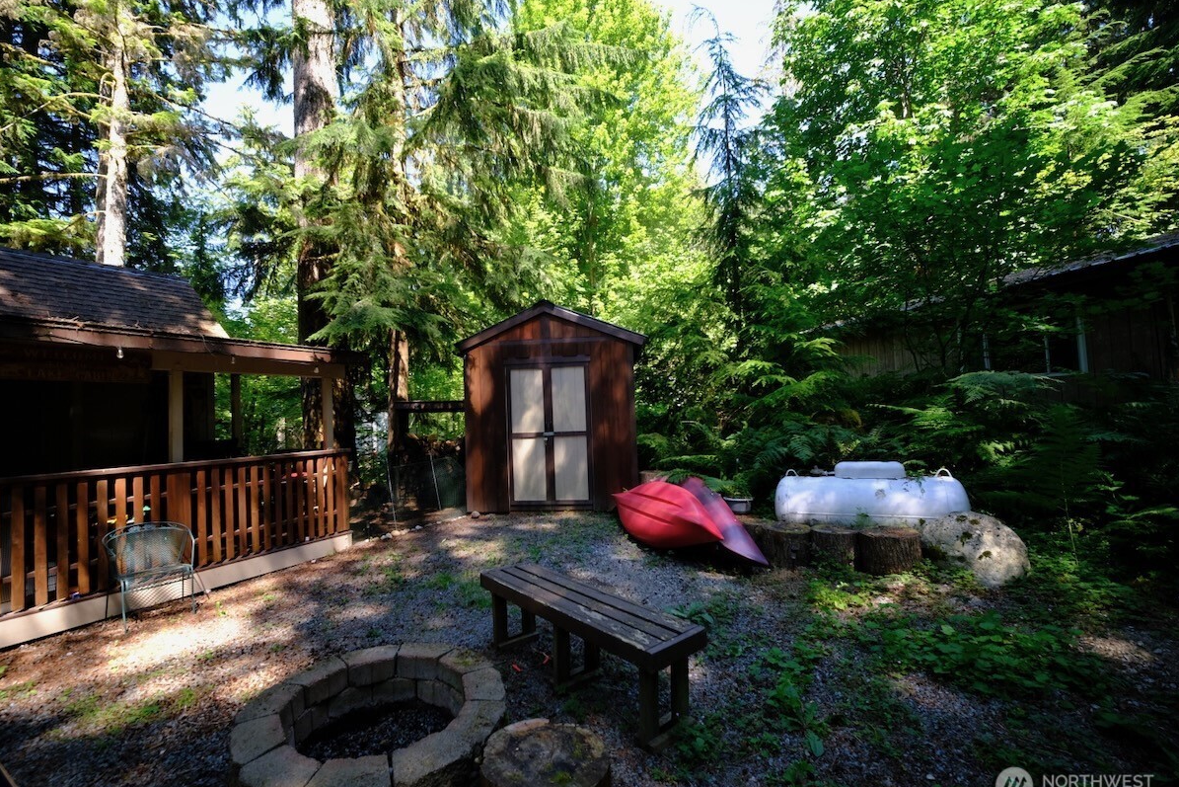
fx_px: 491
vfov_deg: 77.3
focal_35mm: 15
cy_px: 395
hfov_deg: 100.2
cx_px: 551
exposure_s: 1/200
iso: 640
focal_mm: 9
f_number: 5
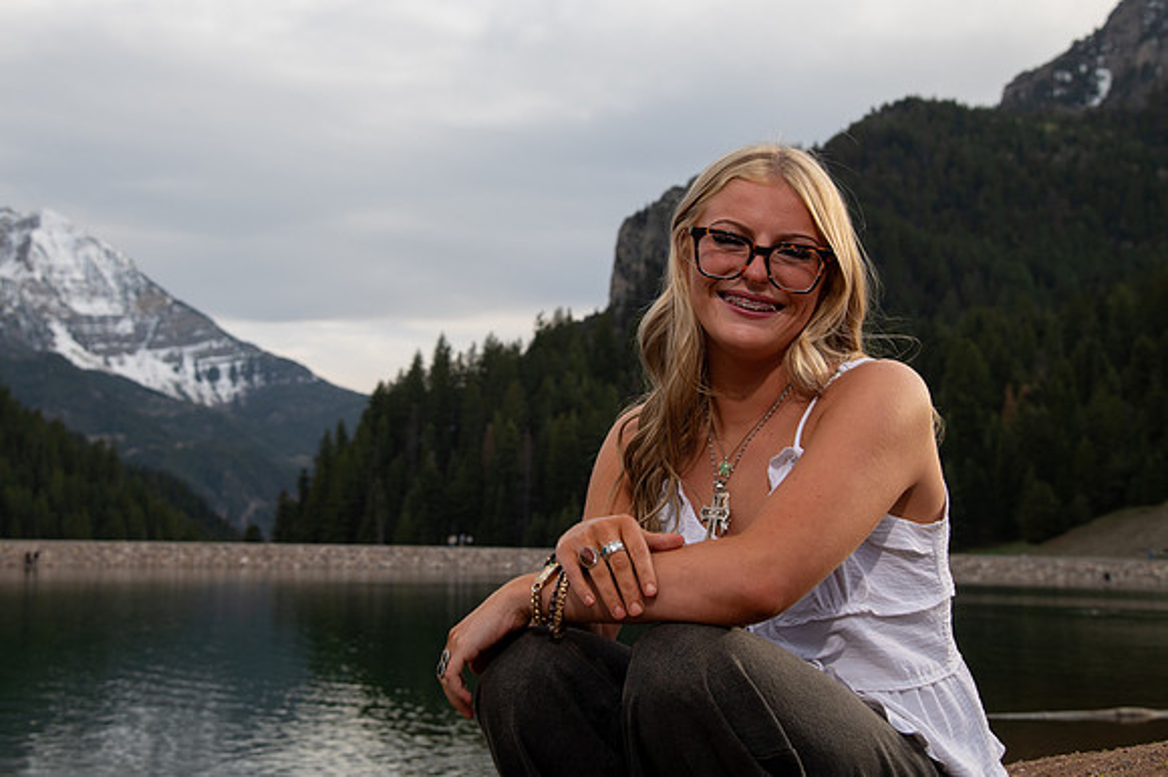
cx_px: 505
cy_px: 319
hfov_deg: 37.5
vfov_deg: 25.5
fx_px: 1717
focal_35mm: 53
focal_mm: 44
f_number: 6.3
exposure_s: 1/320
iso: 200
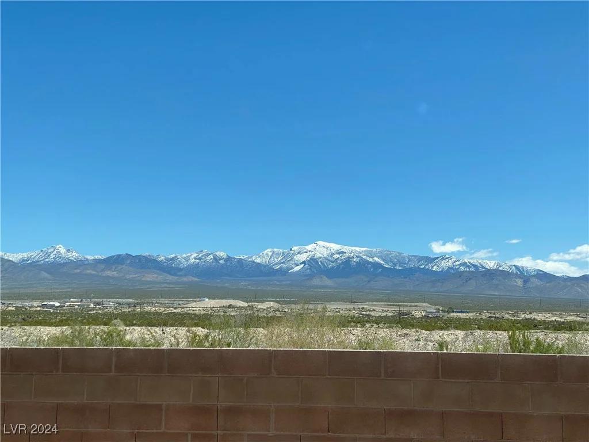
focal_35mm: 52
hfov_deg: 36.8
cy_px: 221
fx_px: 885
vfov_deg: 28.0
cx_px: 294
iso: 20
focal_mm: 6
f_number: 2
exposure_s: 1/1115
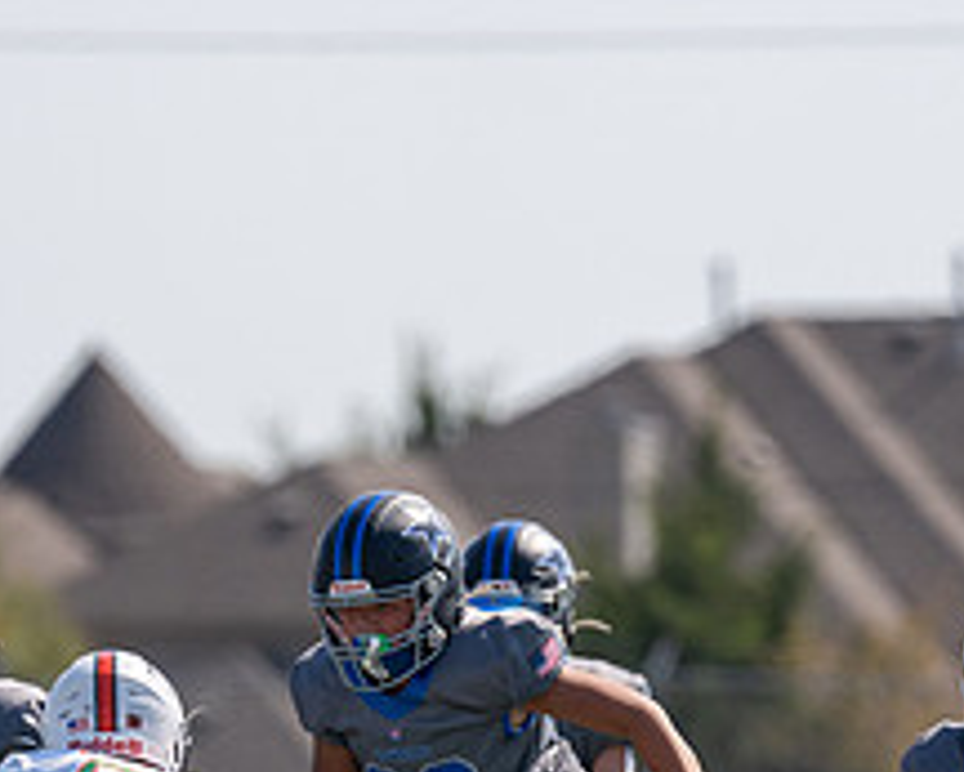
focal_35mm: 702
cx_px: 483
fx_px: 20038
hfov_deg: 2.8
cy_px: 882
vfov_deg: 2.2
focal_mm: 200
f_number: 2.8
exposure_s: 1/2000
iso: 100
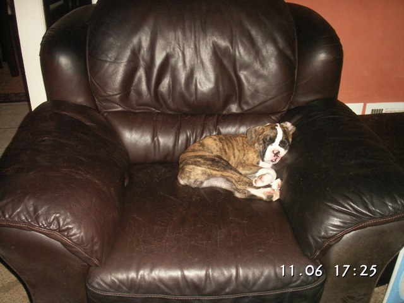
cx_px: 202
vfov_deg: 38.7
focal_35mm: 37
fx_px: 432
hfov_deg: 50.1
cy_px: 152
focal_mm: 7.7
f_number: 3.5
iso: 160
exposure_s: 1/40
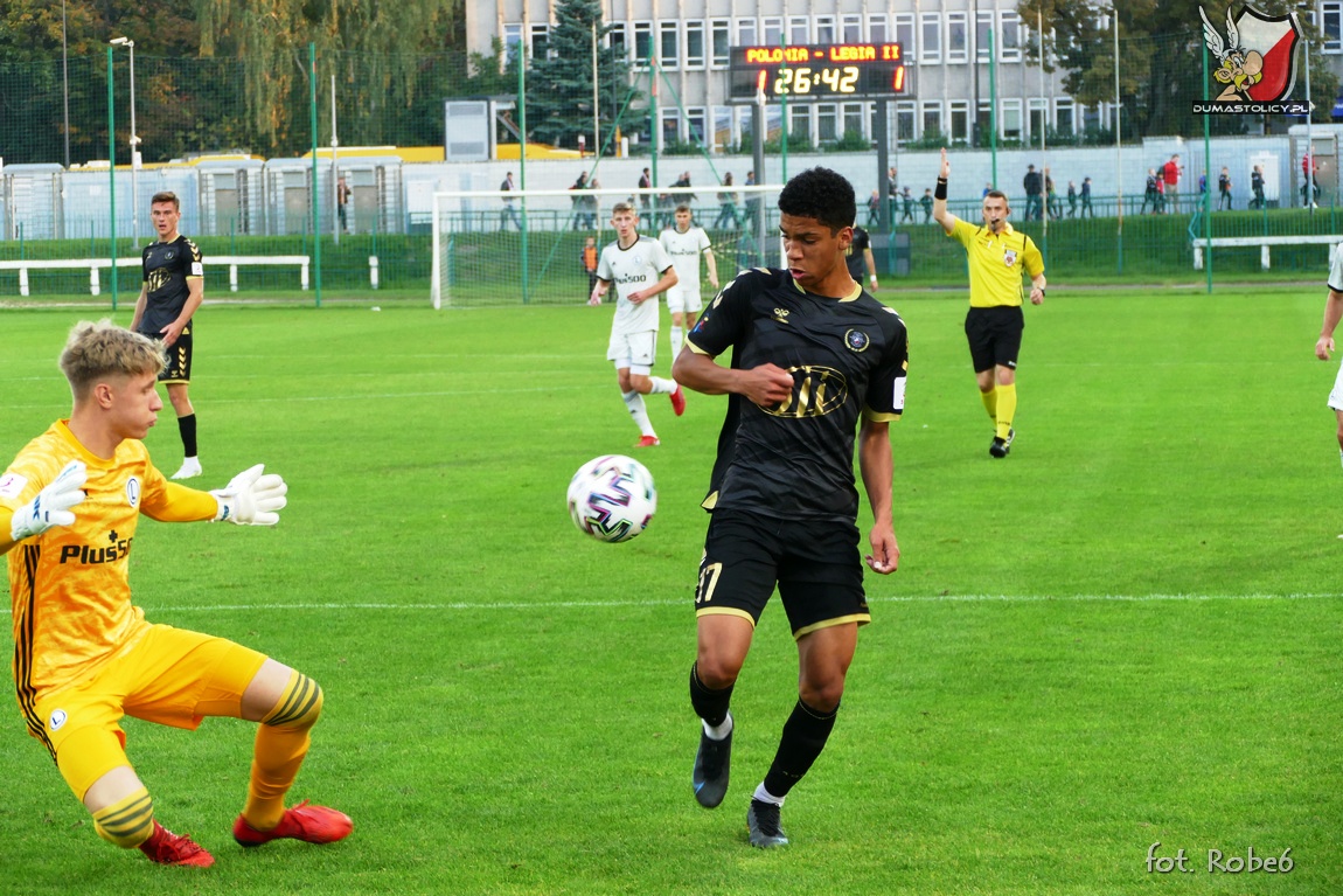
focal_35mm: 149
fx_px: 5559
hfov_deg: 13.8
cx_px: 672
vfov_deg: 9.2
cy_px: 448
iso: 800
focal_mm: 54.2
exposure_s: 1/500
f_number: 3.9
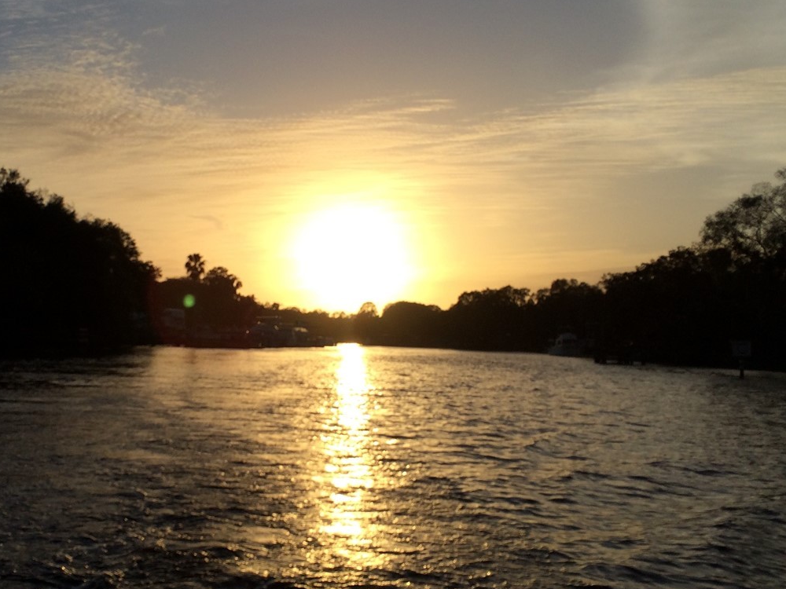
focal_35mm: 48
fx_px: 1090
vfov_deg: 30.3
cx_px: 272
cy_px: 292
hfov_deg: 39.3
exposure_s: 1/4566
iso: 40
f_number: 2.2
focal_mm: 4.12
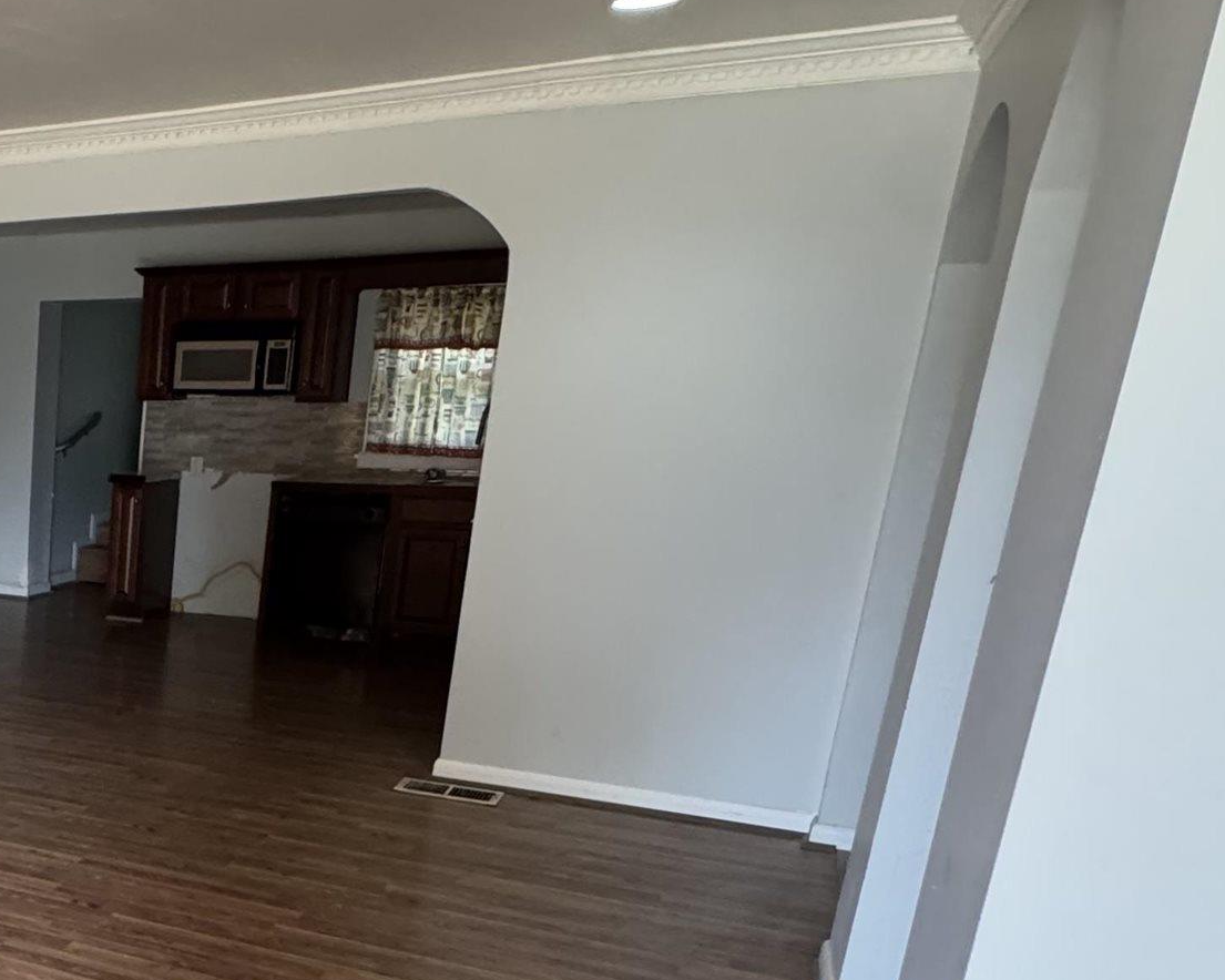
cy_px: 783
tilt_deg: -16.6
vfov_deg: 37.8
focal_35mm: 38
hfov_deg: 37.5
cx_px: -210
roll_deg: -0.5
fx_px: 1378
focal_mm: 2.22
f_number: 2.2
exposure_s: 1/60
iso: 320
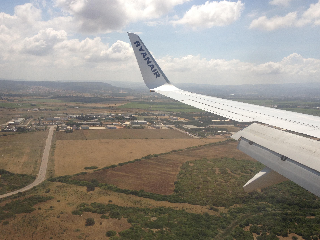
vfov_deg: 35.9
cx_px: 165
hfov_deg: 46.8
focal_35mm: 40
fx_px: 370
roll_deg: -0.5
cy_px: 128
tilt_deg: -7.9
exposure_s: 1/1672
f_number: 2.4
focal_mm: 4.28
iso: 50
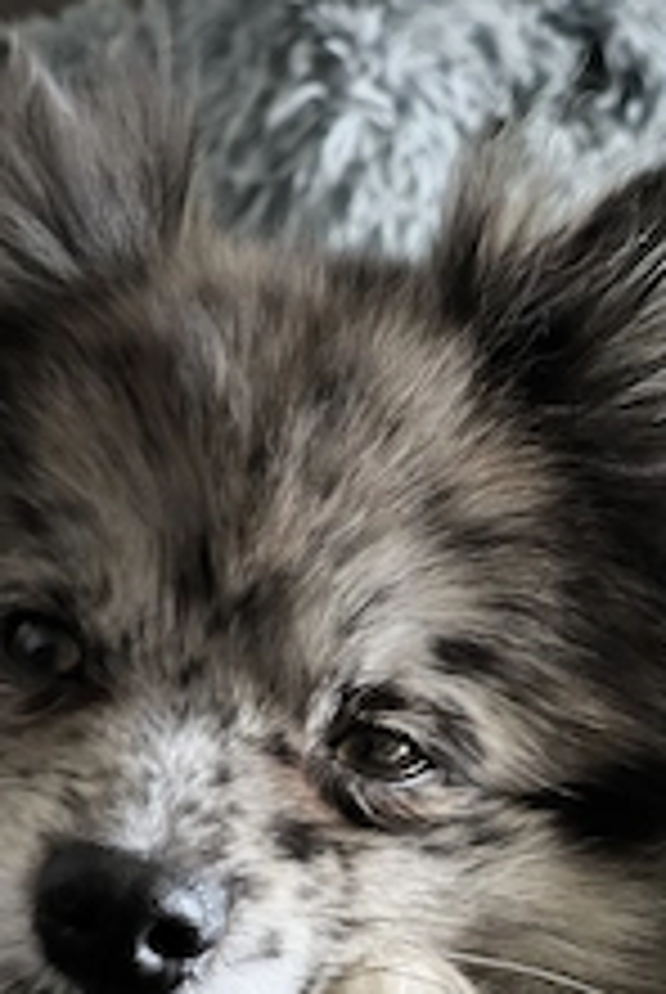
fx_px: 2600
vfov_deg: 21.6
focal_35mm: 94
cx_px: 513
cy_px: 634
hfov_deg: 14.5
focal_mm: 7.1
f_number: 1.9
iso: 1250
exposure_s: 1/33.3
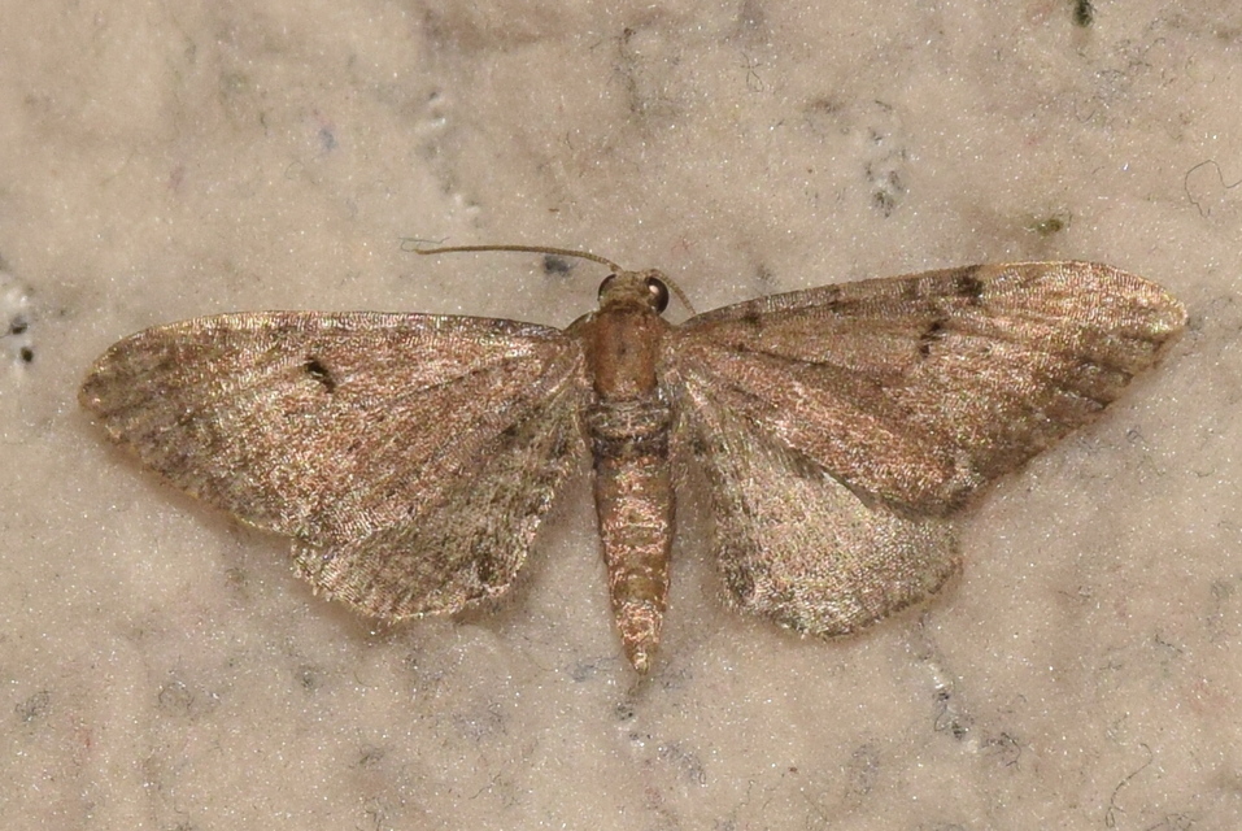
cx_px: 621
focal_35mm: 158
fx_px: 5439
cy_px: 416
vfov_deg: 8.7
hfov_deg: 13.0
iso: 400
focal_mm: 105
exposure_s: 1/200
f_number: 14
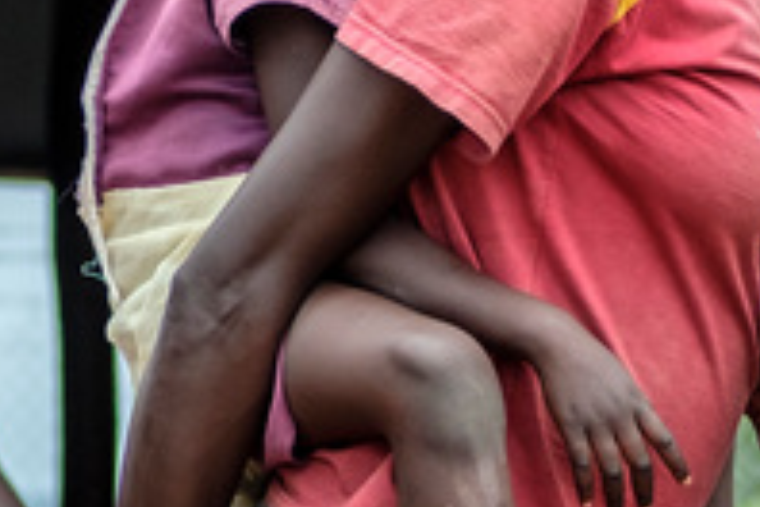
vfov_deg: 3.0
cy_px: 791
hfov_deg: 4.5
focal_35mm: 454
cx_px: 138
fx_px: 9584
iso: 200
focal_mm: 50
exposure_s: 1/1600
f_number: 2.8
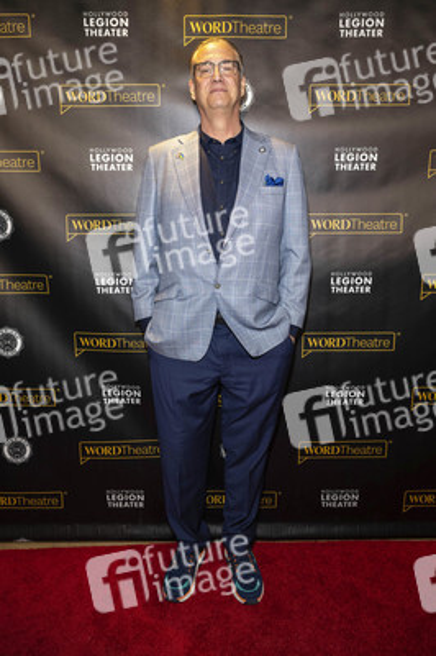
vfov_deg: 73.8
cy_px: 328
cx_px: 218
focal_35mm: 24
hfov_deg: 53.1
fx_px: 437
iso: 800
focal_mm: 24
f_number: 4
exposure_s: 1/250
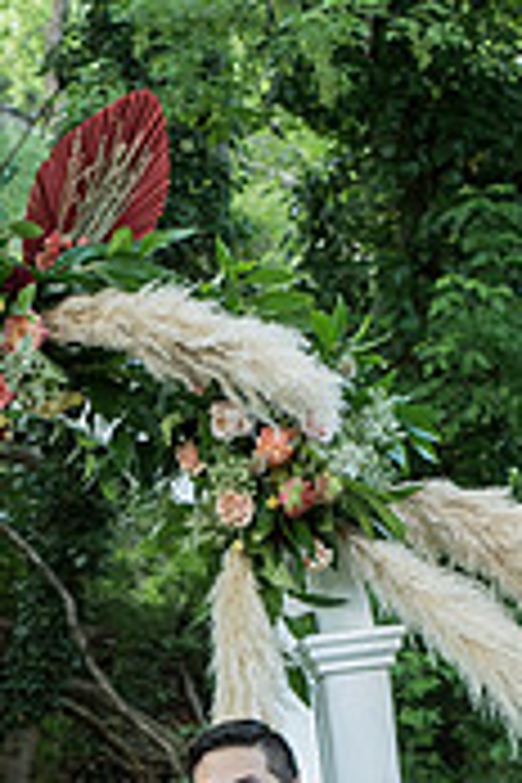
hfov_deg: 10.5
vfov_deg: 15.4
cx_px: -45
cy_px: 896
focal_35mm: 129
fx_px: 2806
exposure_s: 1/100
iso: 1250
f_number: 5.6
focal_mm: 50
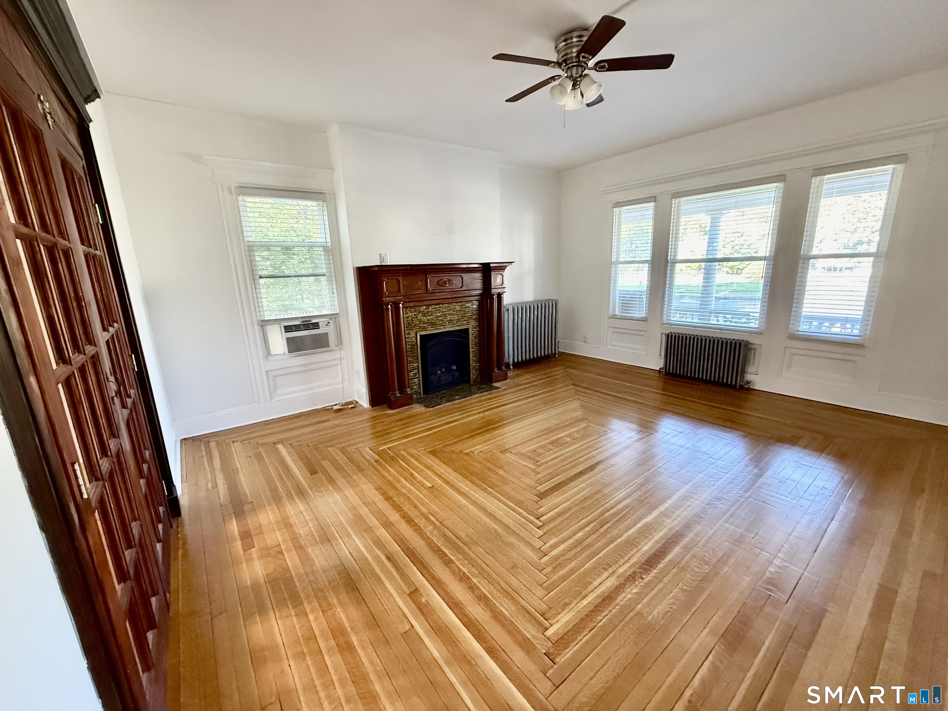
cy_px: 356
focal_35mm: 14
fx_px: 383
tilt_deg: -12.7
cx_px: 474
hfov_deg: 102.1
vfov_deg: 85.7
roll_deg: +1.6
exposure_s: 1/60
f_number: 2.2
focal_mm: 2.22
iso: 800
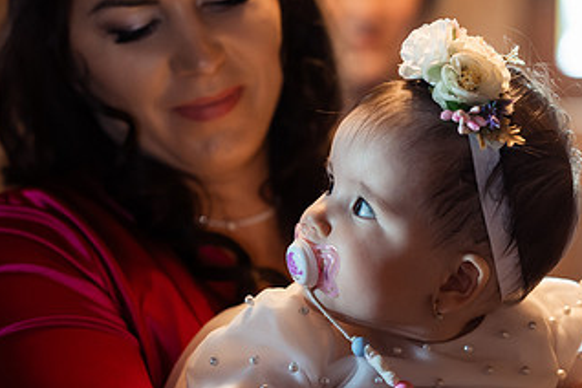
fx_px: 2506
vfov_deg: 8.8
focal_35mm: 155
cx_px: 448
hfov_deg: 13.2
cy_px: 275
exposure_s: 1/160
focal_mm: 85
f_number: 2.2
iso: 2000
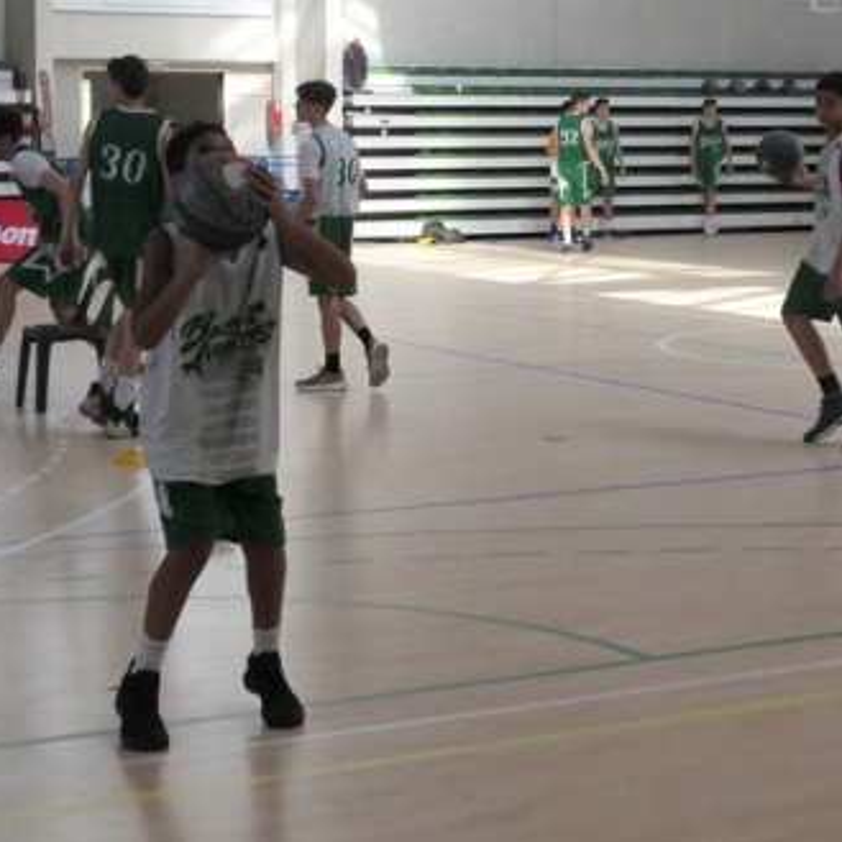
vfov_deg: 19.6
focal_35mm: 88
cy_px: 233
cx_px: 681
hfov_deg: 19.5
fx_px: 2422
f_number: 4
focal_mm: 13.7
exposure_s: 1/2500
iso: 3200
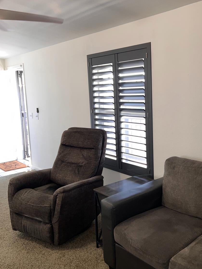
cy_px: 123
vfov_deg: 52.5
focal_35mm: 35
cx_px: 135
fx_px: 272
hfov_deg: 40.2
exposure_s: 1/120
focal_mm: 5.7
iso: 100
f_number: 1.5
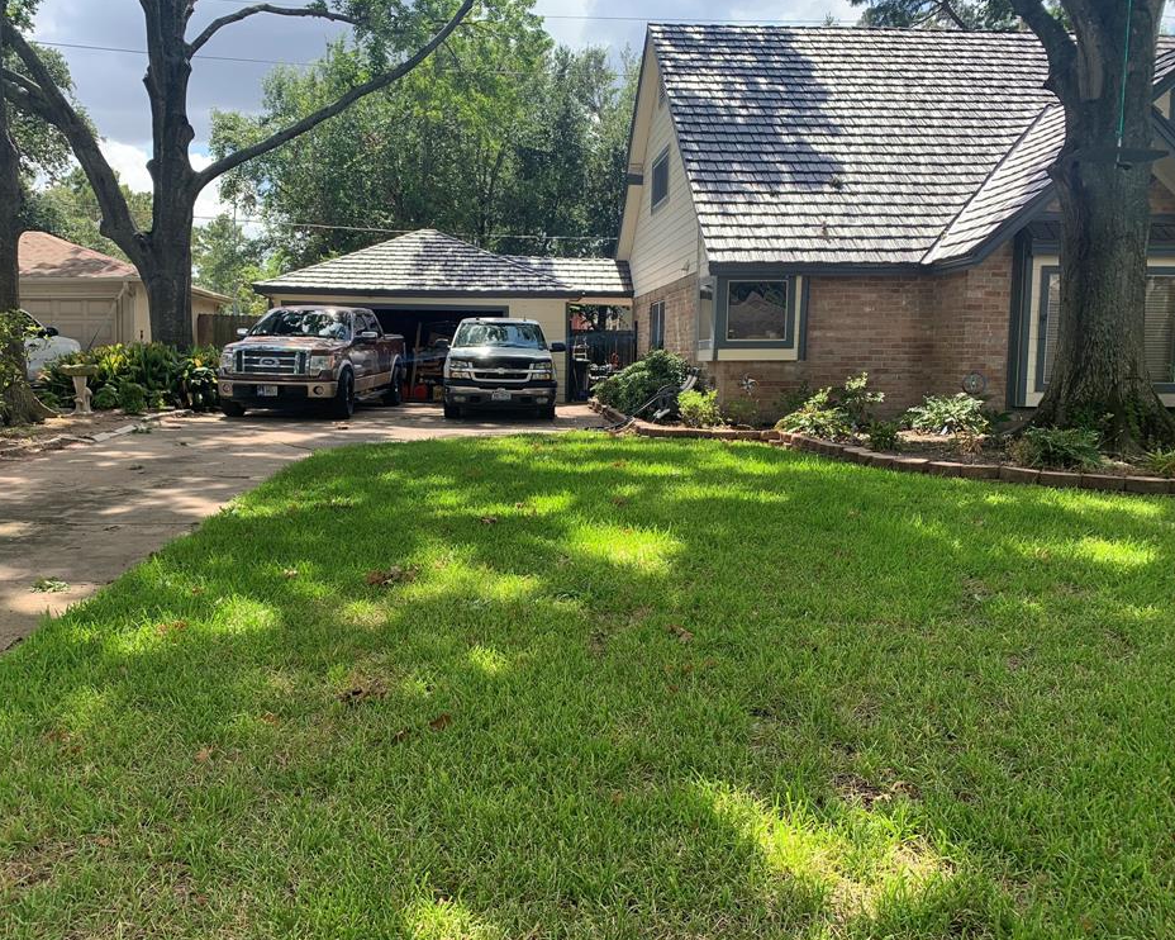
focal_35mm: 28
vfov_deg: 51.5
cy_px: 462
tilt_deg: -5.7
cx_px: 537
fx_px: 974
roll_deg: -0.7
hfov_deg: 62.1
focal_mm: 4.25
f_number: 1.8
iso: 25
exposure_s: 1/631
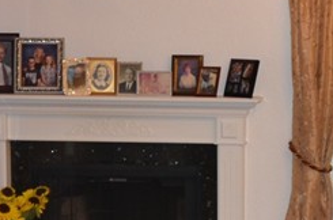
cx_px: 355
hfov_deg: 16.6
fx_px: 1107
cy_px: 149
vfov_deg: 11.3
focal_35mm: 120
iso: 400
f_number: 4
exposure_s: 1/60
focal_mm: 18
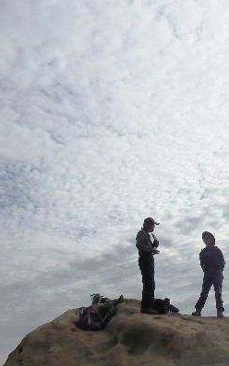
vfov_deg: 38.7
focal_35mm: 52
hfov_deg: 23.9
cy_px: 217
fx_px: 519
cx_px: 222
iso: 125
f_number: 6.6
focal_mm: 4.5
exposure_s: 1/1600
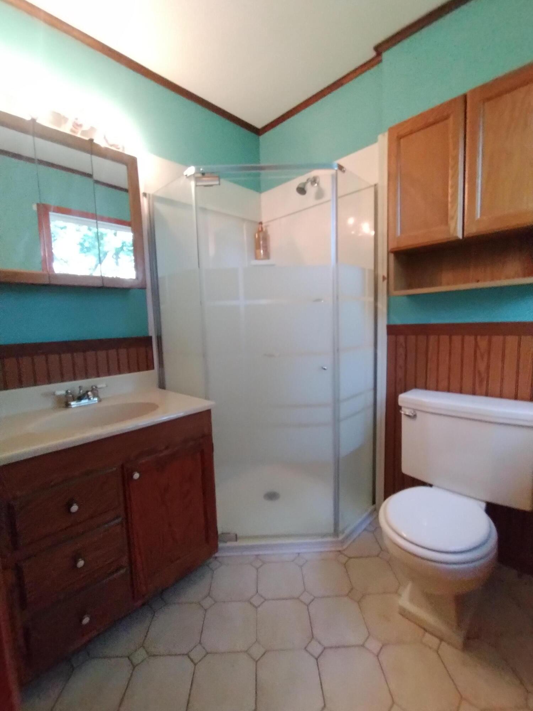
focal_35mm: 16
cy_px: 356
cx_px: 266
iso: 988
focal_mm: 1.66
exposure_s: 1/30
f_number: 2.2
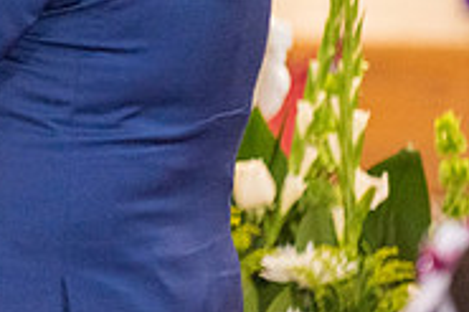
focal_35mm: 594
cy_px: -105
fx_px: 7731
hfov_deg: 3.5
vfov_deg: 2.3
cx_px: -236
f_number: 2.8
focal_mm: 155
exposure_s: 1/160
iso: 2000
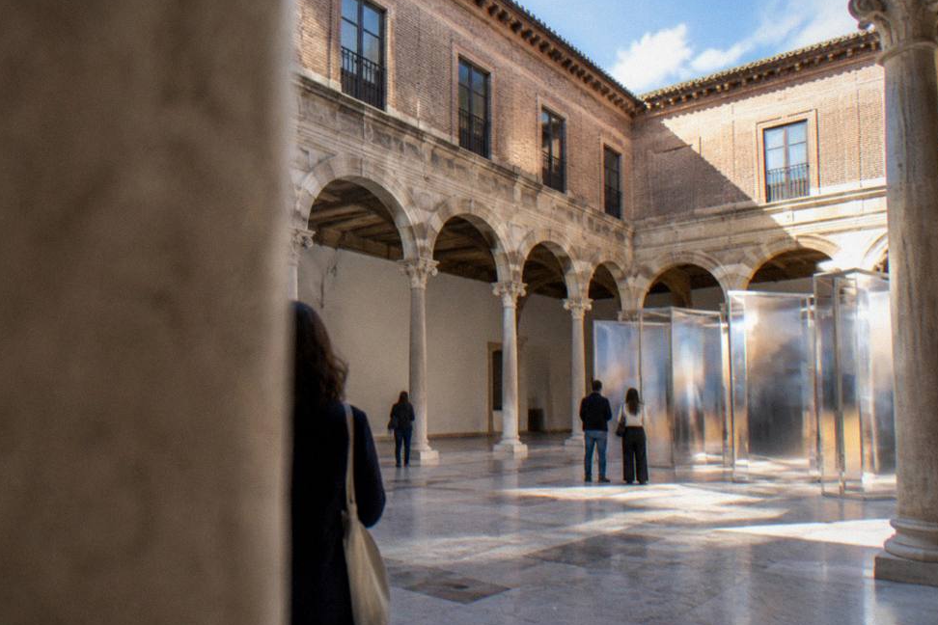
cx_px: 462
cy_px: 311
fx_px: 938
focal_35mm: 36
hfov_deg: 53.1
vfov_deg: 36.9
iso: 1600
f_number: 8
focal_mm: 35
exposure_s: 1/50
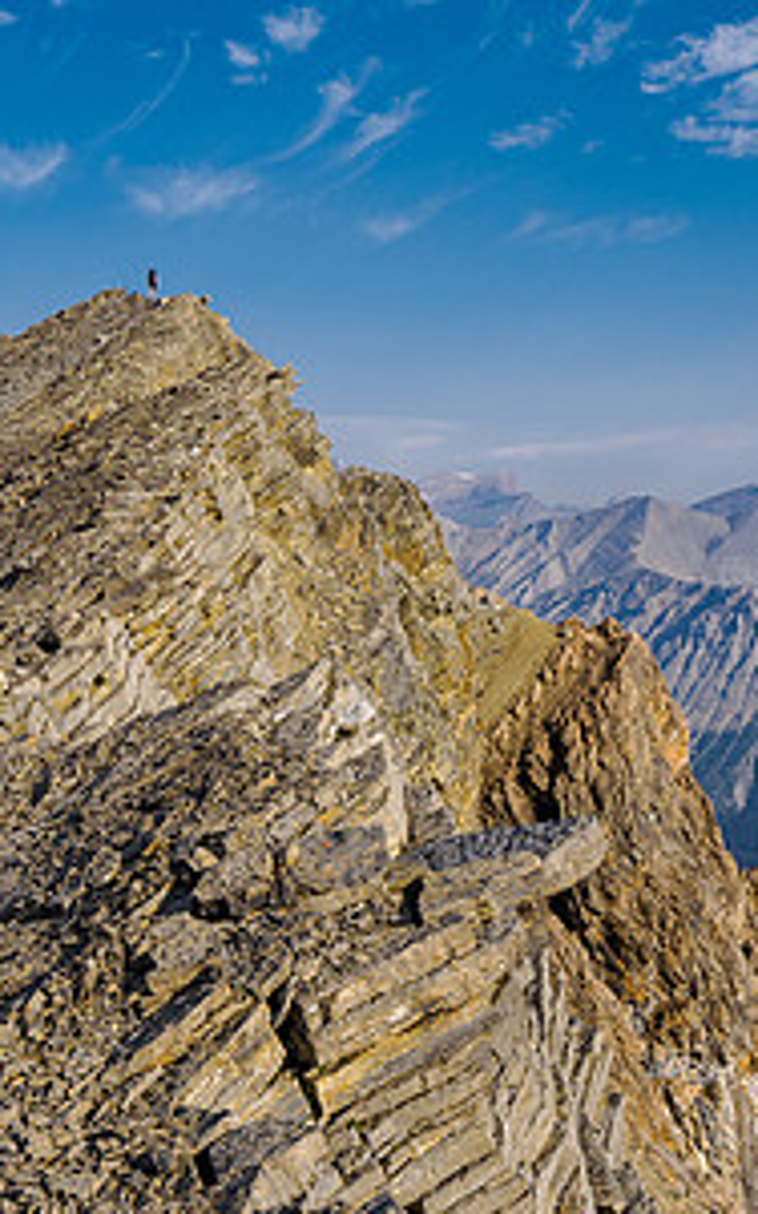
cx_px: 230
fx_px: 1620
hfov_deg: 26.1
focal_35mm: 49
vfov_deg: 40.8
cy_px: 748
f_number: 8
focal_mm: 12
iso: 200
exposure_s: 1/500
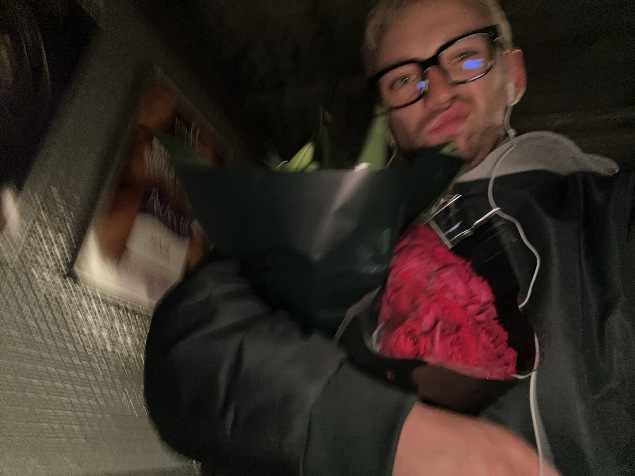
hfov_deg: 73.9
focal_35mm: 23
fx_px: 422
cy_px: 238
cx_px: 318
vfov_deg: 58.9
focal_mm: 2.69
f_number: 1.9
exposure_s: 1/18
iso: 250
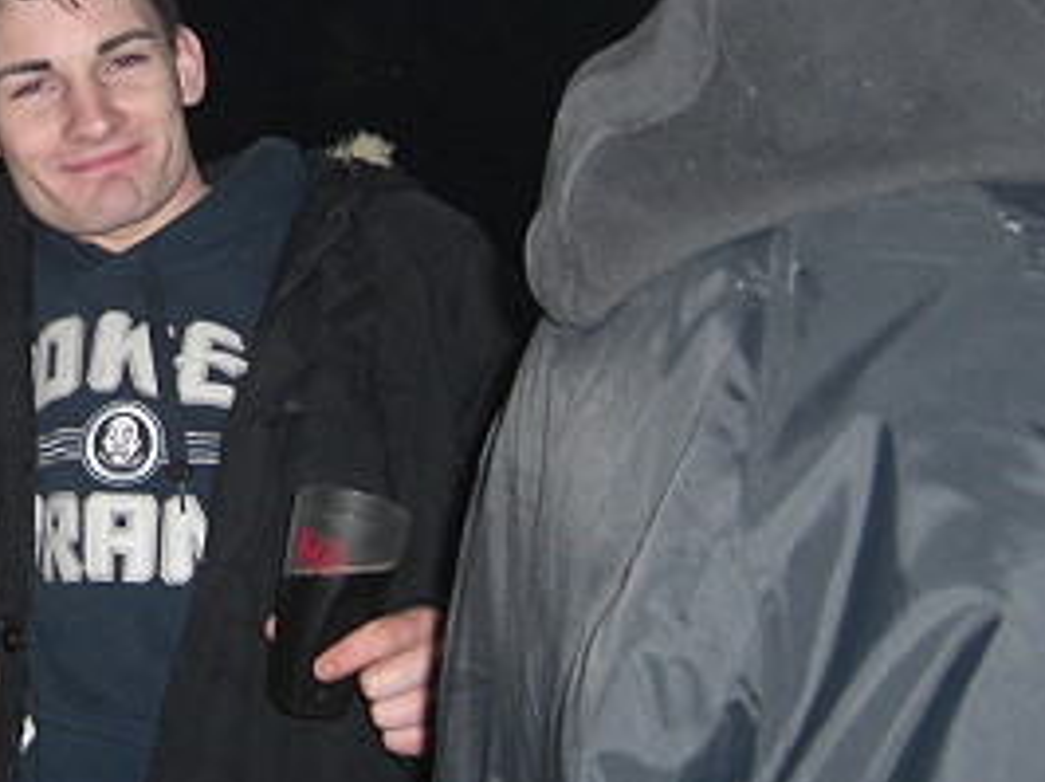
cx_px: 22
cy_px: 104
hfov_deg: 23.2
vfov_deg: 17.9
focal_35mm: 81
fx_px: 2443
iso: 200
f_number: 2.8
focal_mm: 7.9
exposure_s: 1/60
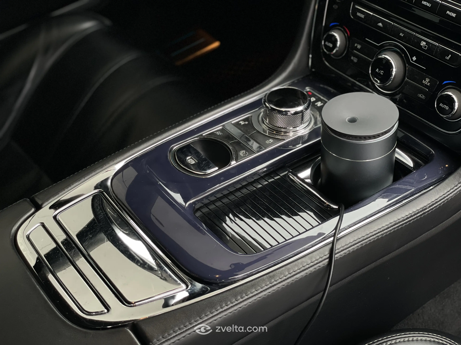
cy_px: 172
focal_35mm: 52
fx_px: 693
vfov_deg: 28.0
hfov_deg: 36.8
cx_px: 230
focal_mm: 6
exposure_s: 1/122
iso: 200
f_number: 2
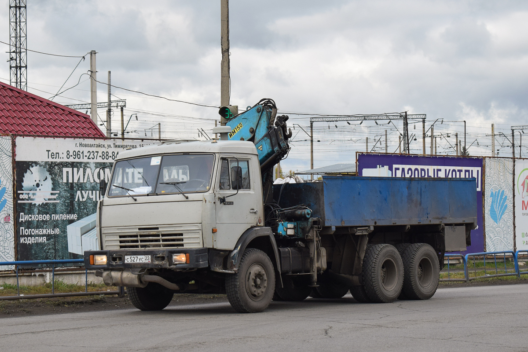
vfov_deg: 16.6
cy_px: 176
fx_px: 1210
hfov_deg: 24.6
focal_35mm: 82
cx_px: 264
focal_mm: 55
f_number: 5.6
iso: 400
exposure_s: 1/800
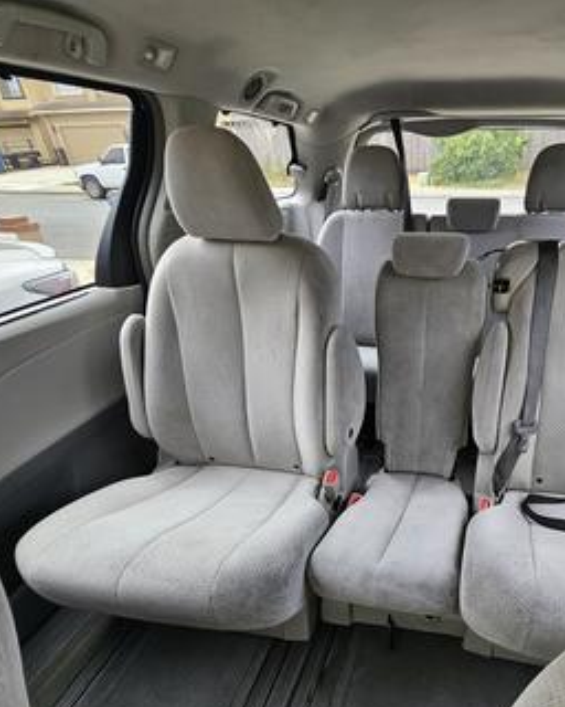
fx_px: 418
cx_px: 399
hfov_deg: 65.3
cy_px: 413
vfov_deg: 79.7
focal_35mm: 20
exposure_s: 1/60
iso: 64
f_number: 2.2
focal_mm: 1.74
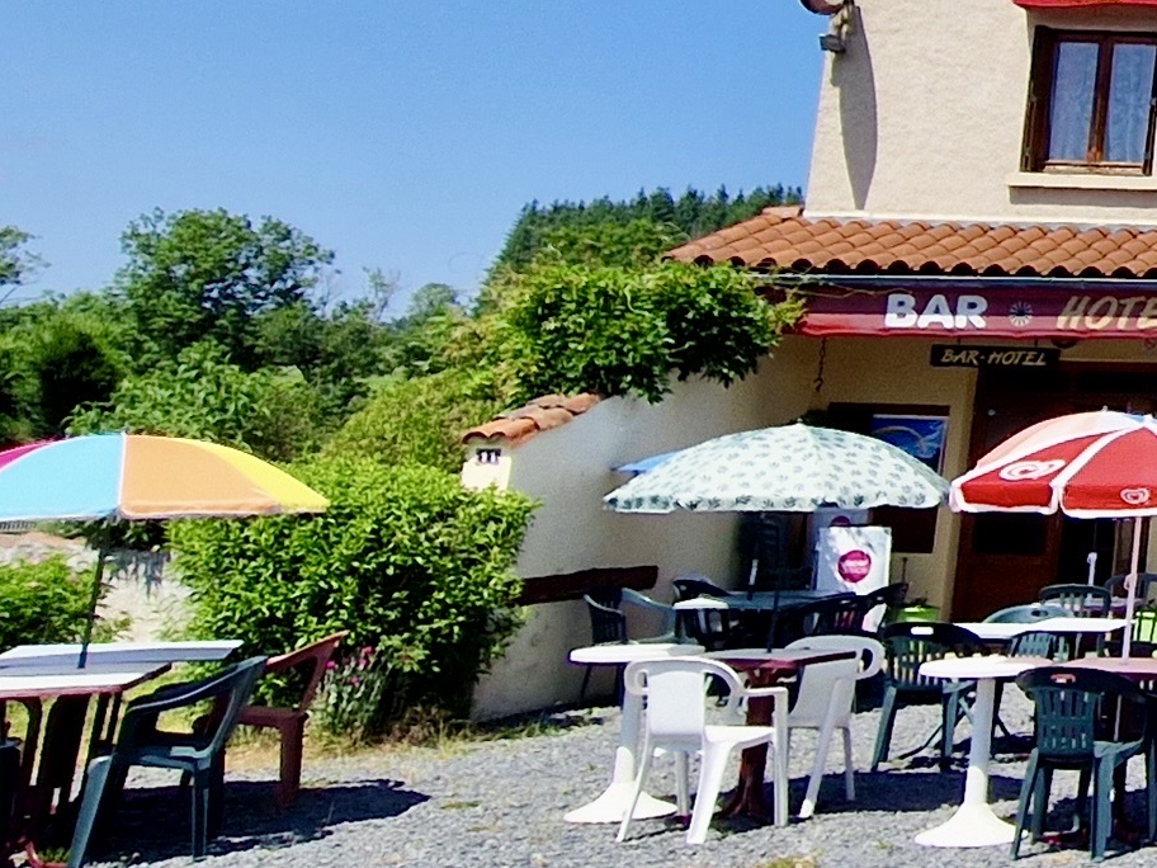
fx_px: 1905
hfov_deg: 24.6
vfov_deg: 24.2
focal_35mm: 57
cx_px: 1809
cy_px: -49
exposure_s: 1/2584
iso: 50
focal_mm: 2.2
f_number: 2.2
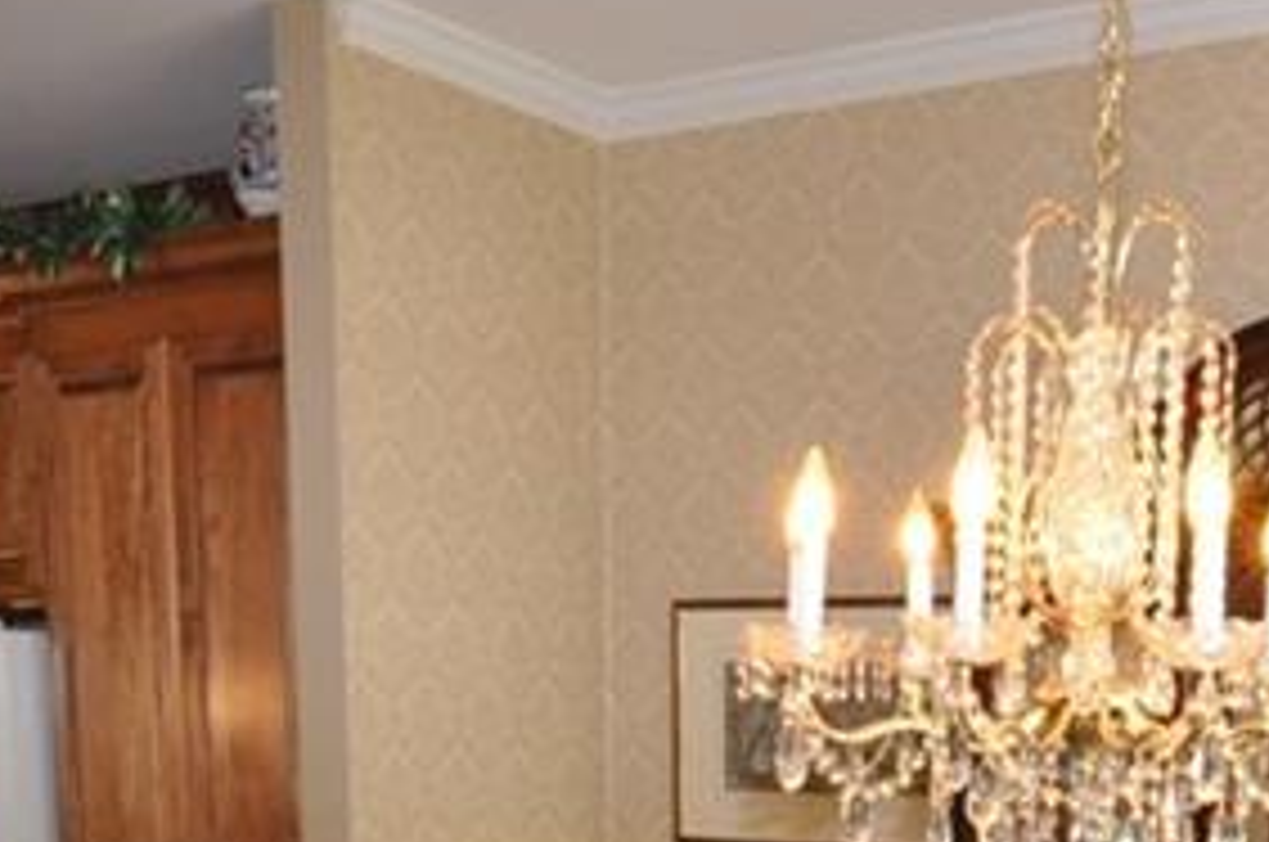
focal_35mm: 60
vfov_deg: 20.2
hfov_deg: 33.4
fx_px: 2105
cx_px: 810
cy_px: 1177
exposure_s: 1/6
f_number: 9
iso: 400
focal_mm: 11
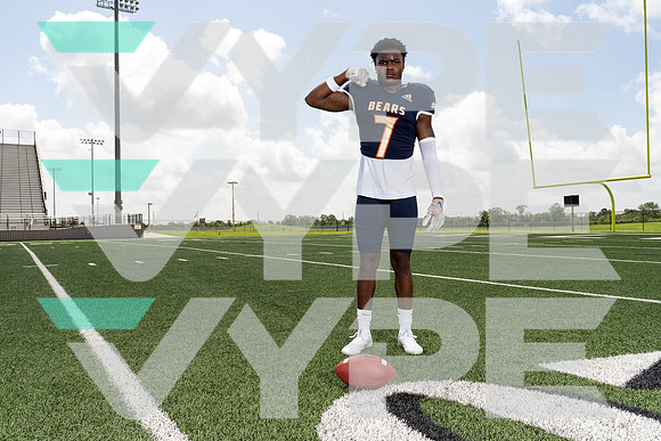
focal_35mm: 29
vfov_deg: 45.0
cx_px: 330
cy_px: 220
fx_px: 533
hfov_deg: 63.6
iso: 100
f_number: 8
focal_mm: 29
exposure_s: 1/250
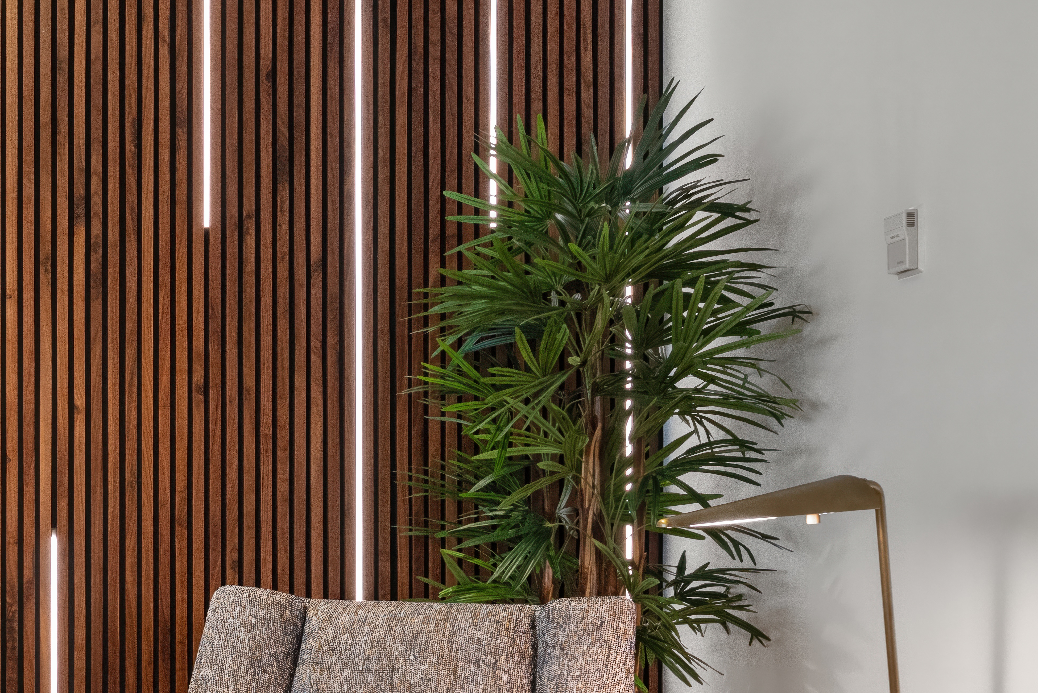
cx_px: -59
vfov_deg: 26.5
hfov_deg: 34.8
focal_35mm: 50
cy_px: 537
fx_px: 1449
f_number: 9
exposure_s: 1/4
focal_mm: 23.1
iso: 400
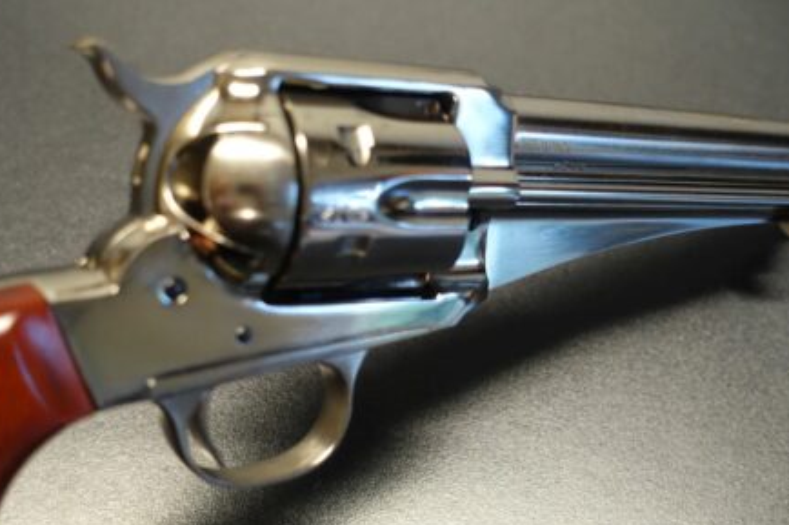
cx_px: 382
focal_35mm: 55
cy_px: 269
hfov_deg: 36.3
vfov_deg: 24.6
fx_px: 1205
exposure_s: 1/30
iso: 800
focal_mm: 19.29
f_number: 2.8
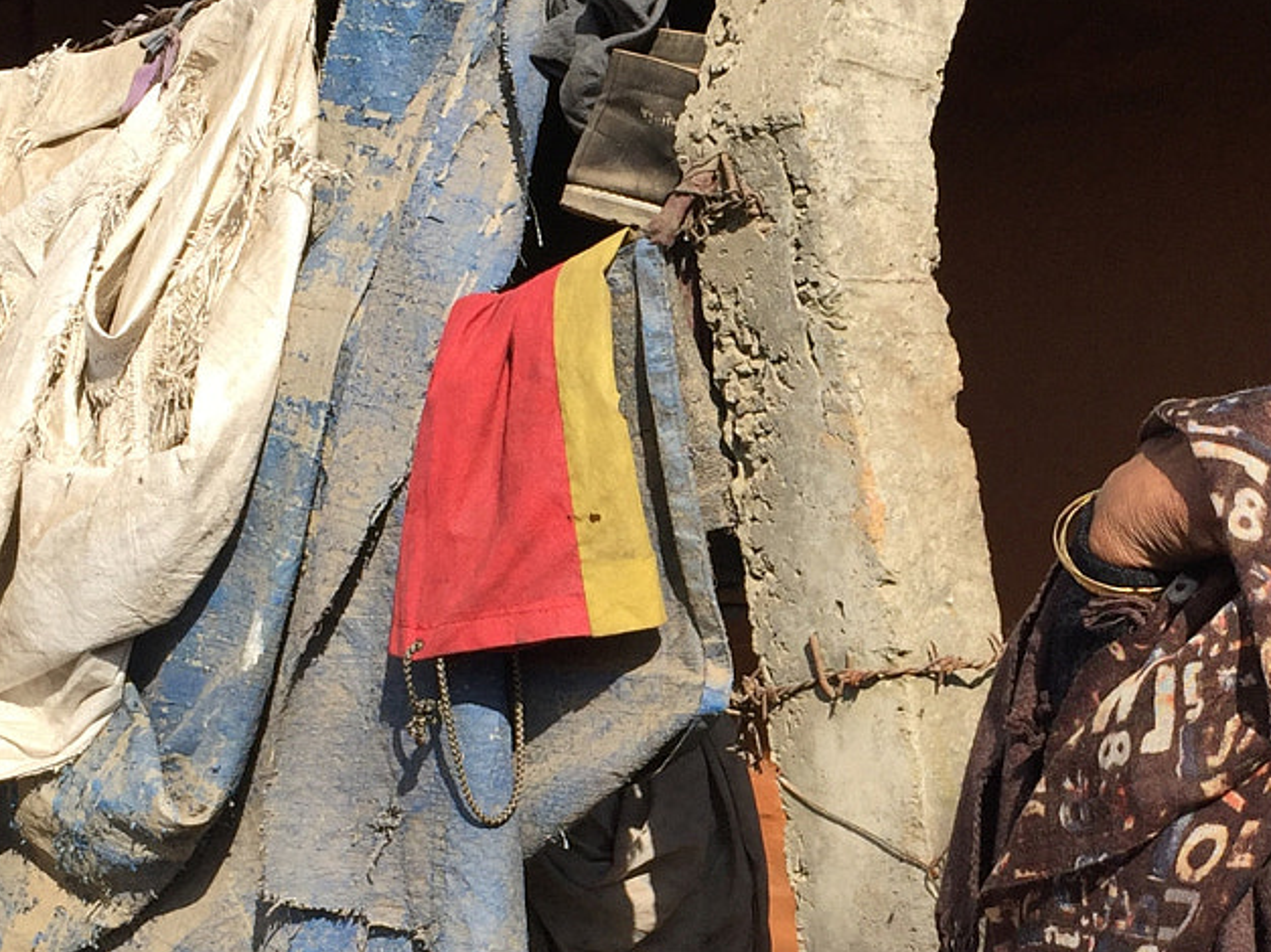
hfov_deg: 26.0
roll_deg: +3.4
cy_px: 652
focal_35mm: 74
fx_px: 2717
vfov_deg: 19.8
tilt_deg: -7.2
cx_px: 973
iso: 32
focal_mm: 4.15
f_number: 2.2
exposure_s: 1/1522
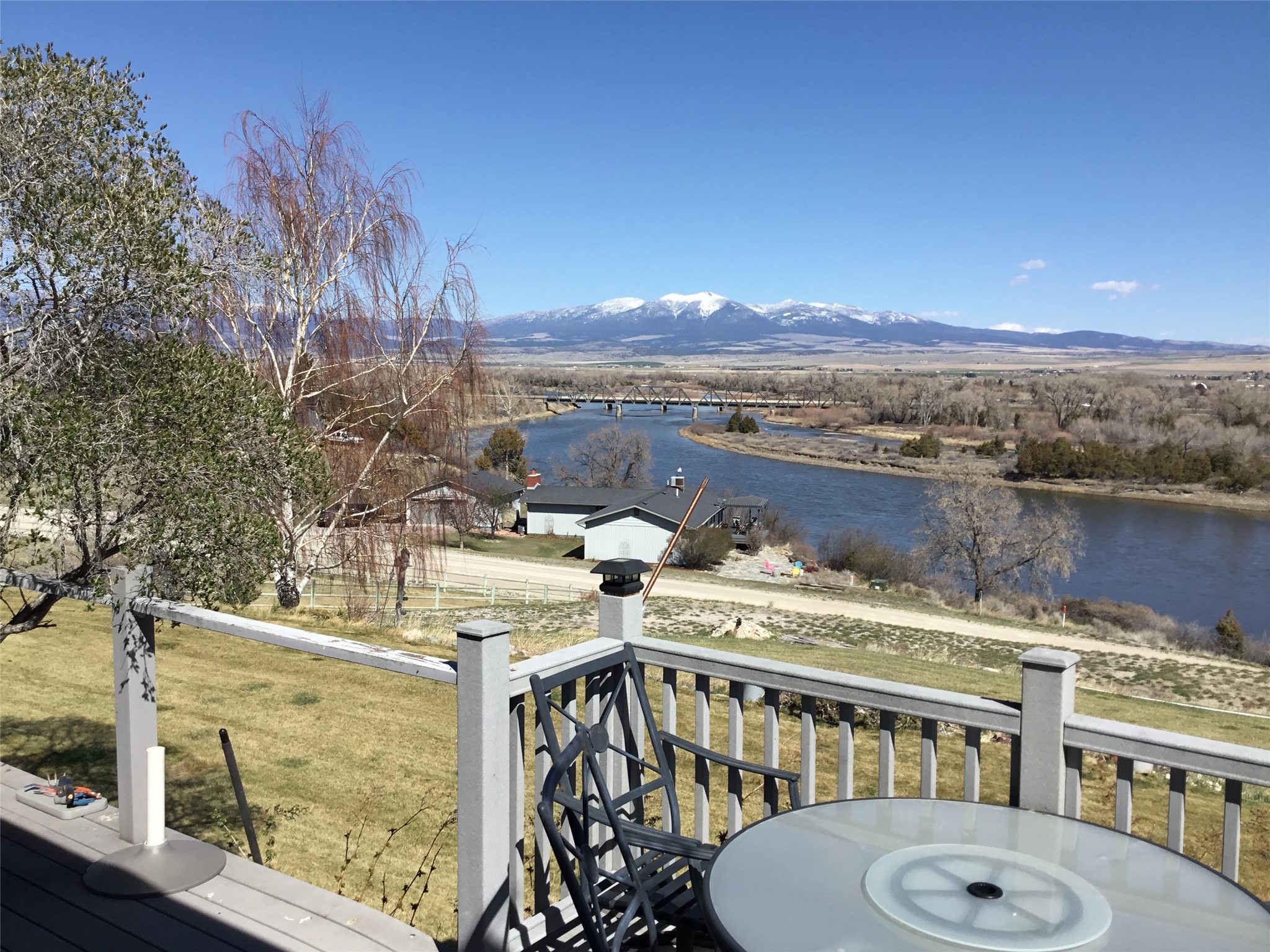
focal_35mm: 31
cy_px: 476
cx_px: 635
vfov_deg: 45.4
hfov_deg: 58.4
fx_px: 1137
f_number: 2.4
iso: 25
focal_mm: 3.3
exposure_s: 1/1698
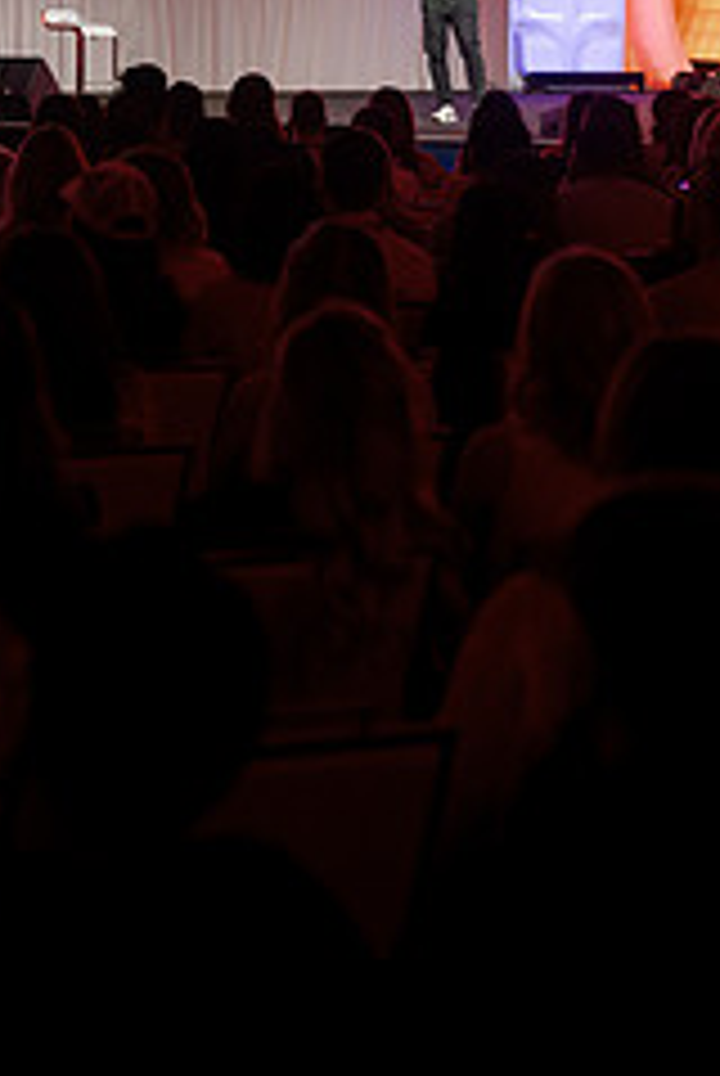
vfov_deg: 21.2
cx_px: 279
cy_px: 99
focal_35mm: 94
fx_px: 2812
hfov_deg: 14.6
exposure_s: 1/200
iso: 400
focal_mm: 50
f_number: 2.8
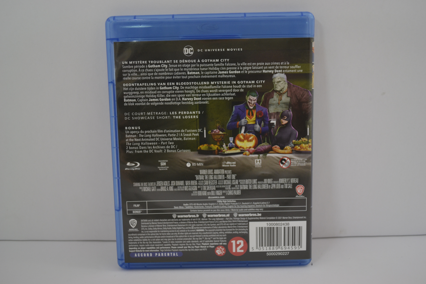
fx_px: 390
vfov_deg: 40.0
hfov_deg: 57.2
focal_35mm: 33
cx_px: 213
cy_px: 142
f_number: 3.8
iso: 450
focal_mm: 22
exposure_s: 1/15
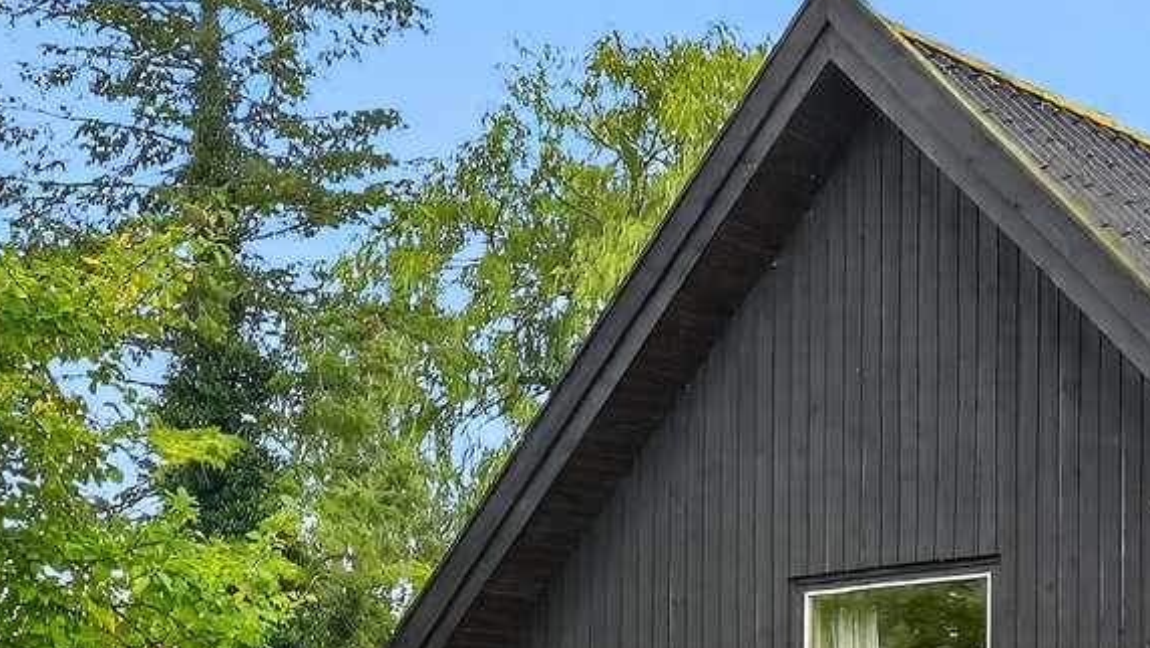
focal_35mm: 89
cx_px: 937
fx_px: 2714
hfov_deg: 23.5
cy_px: 942
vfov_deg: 12.9
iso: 500
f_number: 8
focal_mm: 19
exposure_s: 1/50
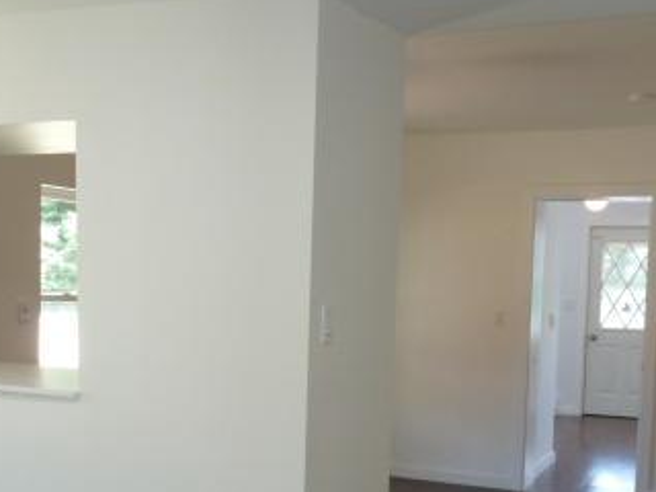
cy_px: 404
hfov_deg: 38.1
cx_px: 363
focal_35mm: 50
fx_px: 948
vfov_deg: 28.4
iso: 200
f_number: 3.3
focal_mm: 4.1
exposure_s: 1/30
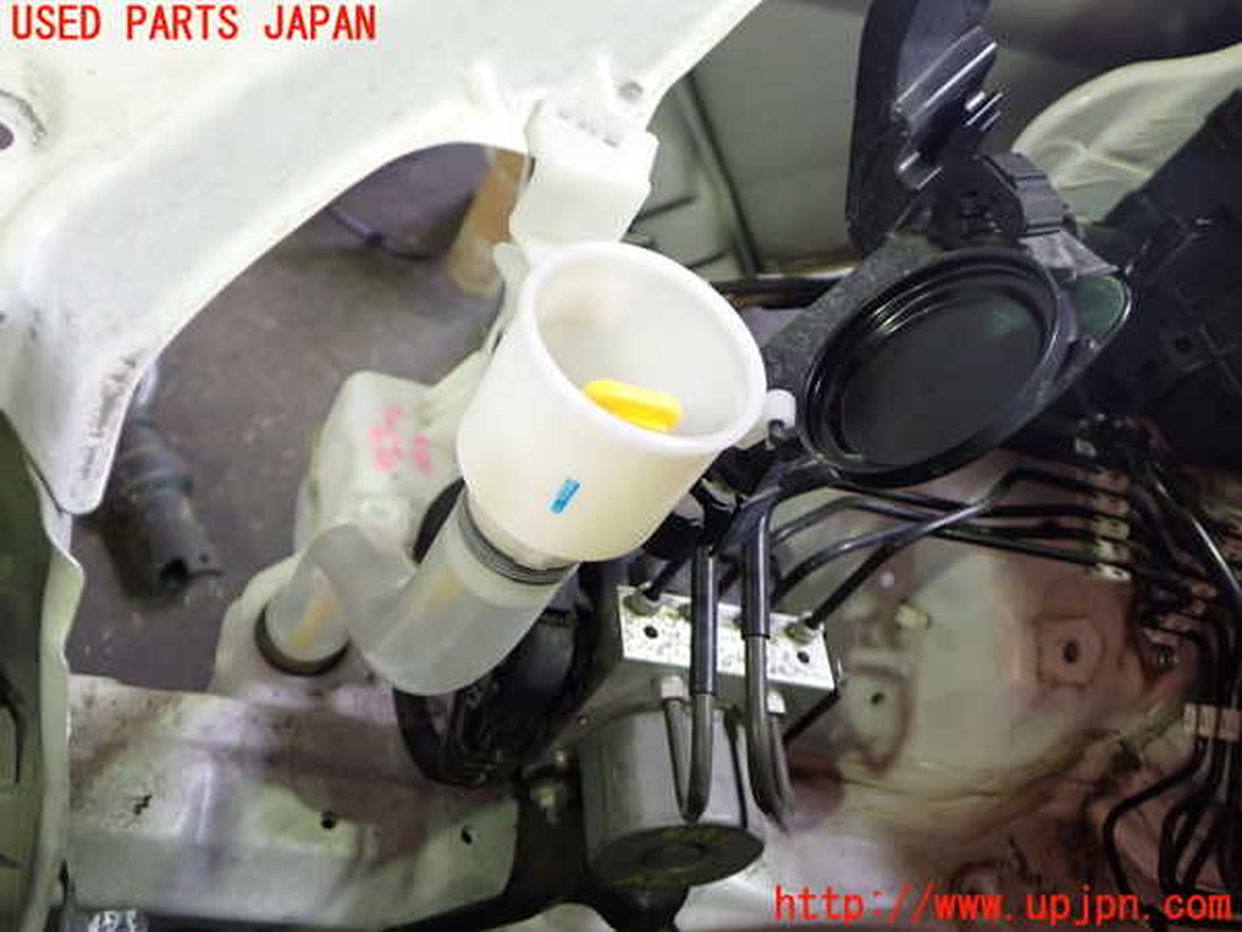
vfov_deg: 44.2
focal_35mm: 32
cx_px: 621
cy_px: 466
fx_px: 1148
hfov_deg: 56.8
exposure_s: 1/30
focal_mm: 5.79
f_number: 2.4
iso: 320
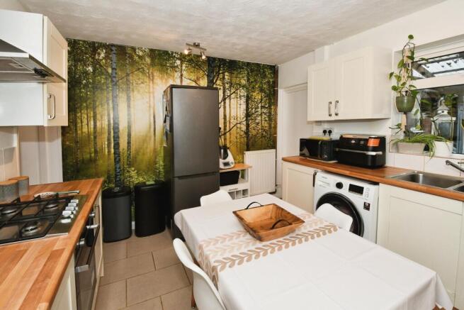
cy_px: 155
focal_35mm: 15
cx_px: 232
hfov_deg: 100.4
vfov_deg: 77.4
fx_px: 193
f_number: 7.1
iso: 800
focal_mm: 10
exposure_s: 1/60
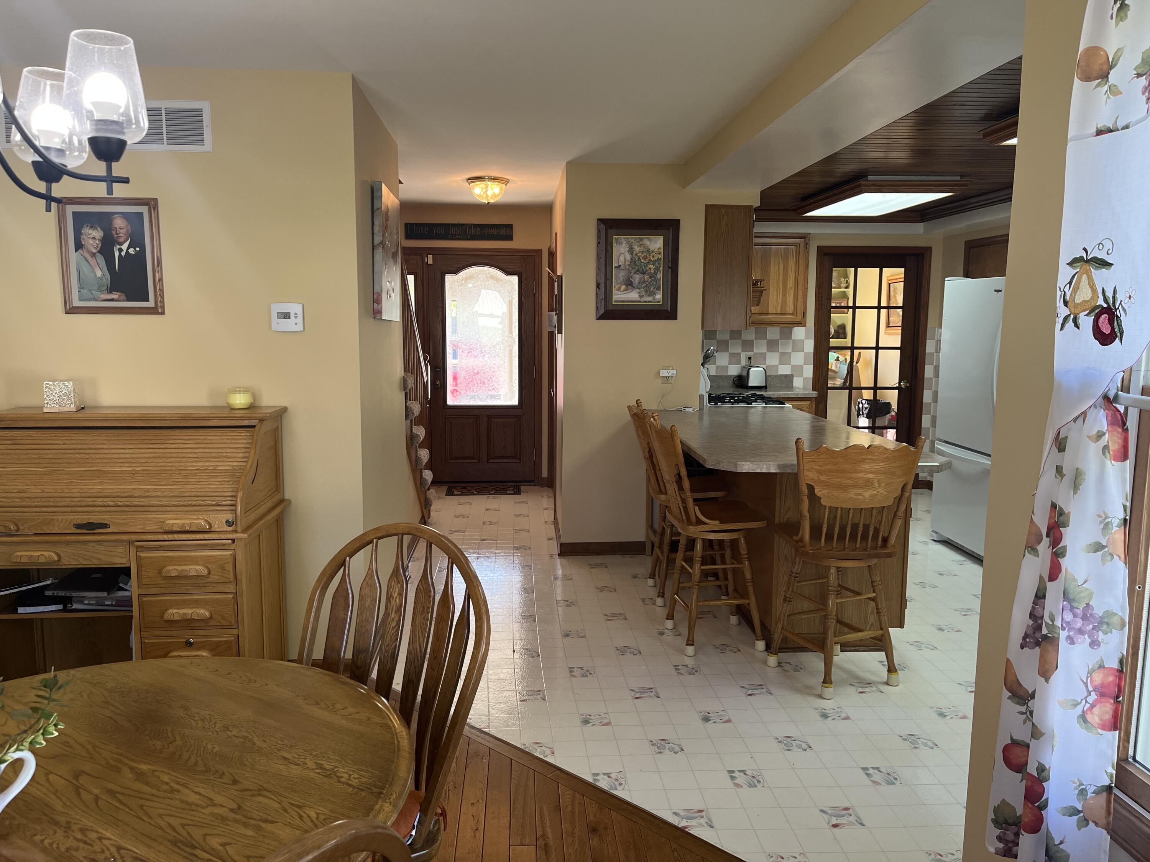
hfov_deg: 67.3
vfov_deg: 53.1
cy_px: 431
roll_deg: -0.4
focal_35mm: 26
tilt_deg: -7.6
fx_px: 864
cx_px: 575
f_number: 1.6
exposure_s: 1/120
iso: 125
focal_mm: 5.1
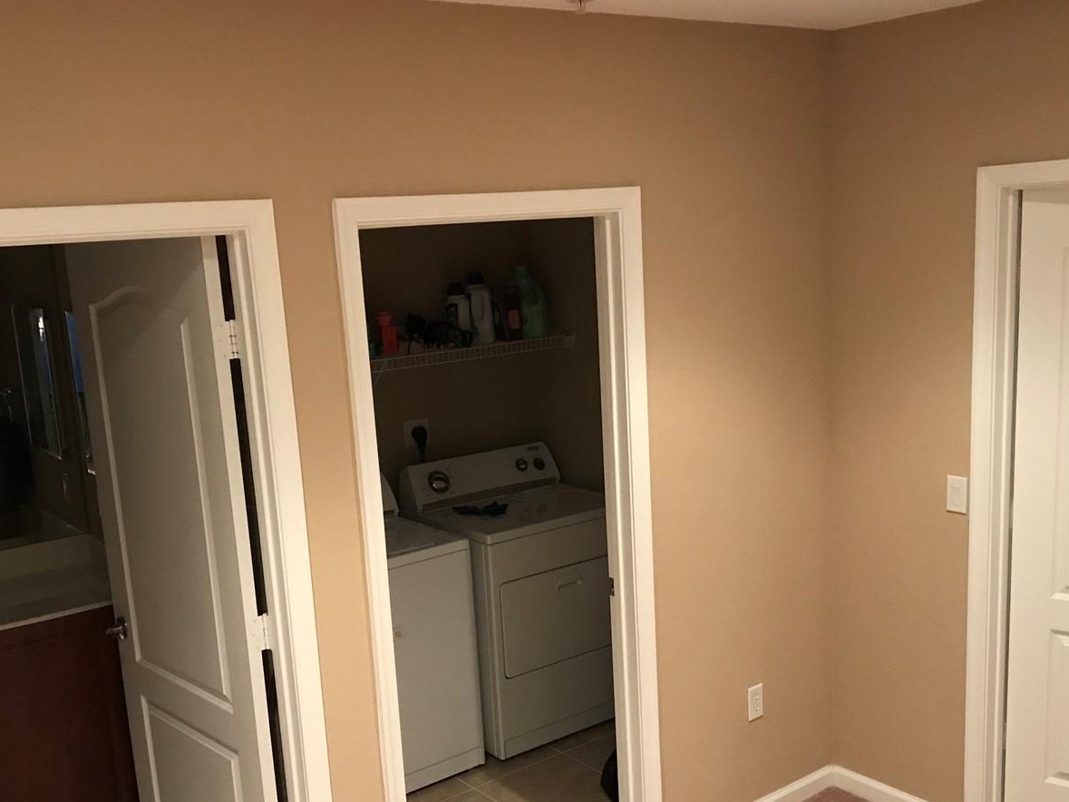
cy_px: 476
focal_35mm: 38
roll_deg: +1.6
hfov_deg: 49.0
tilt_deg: -12.4
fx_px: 1173
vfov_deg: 37.6
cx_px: 555
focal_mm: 3.99
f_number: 1.8
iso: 100
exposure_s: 1/15
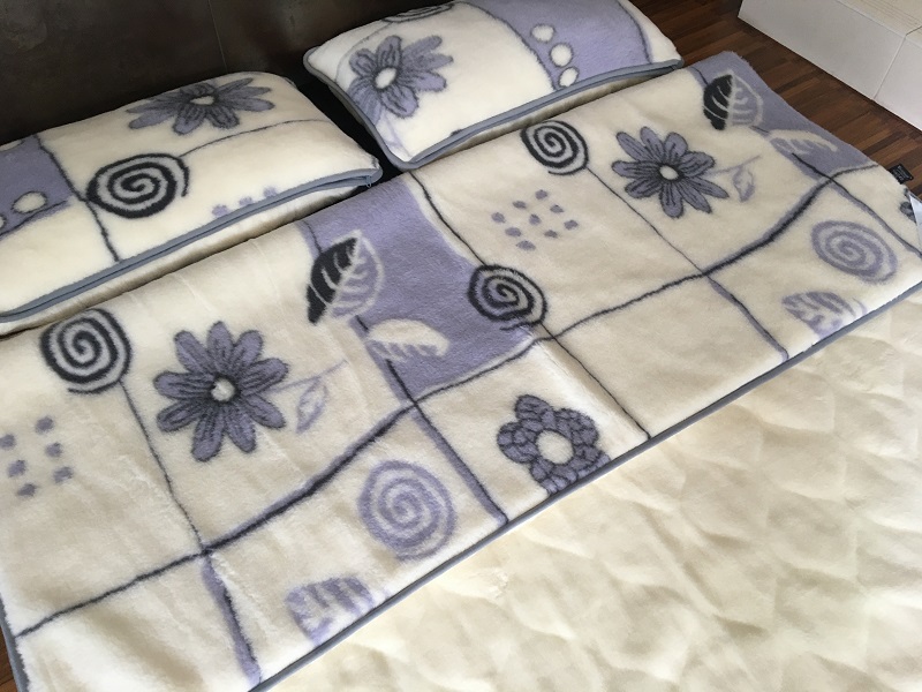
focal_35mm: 29
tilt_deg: -54.4
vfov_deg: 48.2
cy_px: 346
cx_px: 461
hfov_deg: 61.7
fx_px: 772
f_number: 2.2
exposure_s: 1/33
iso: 100
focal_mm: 4.15
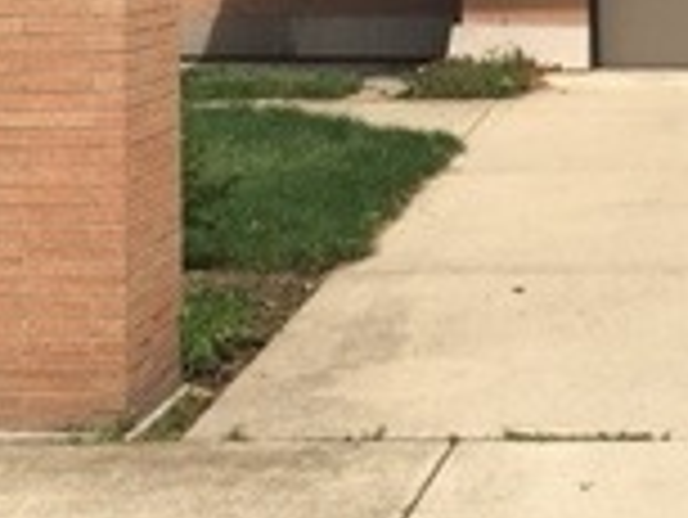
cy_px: -230
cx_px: 409
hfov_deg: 16.3
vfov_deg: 11.8
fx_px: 2407
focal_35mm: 121
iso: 25
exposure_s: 1/2024
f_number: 2.2
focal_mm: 4.15
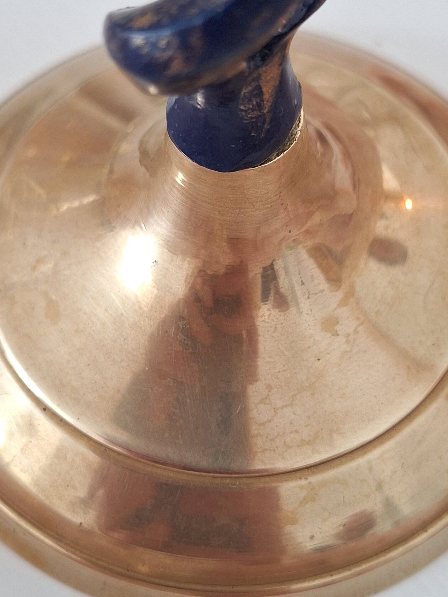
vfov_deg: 34.3
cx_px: 225
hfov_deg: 26.1
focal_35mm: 56
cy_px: 252
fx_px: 966
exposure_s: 1/50
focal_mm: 5.54
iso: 200
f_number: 1.8
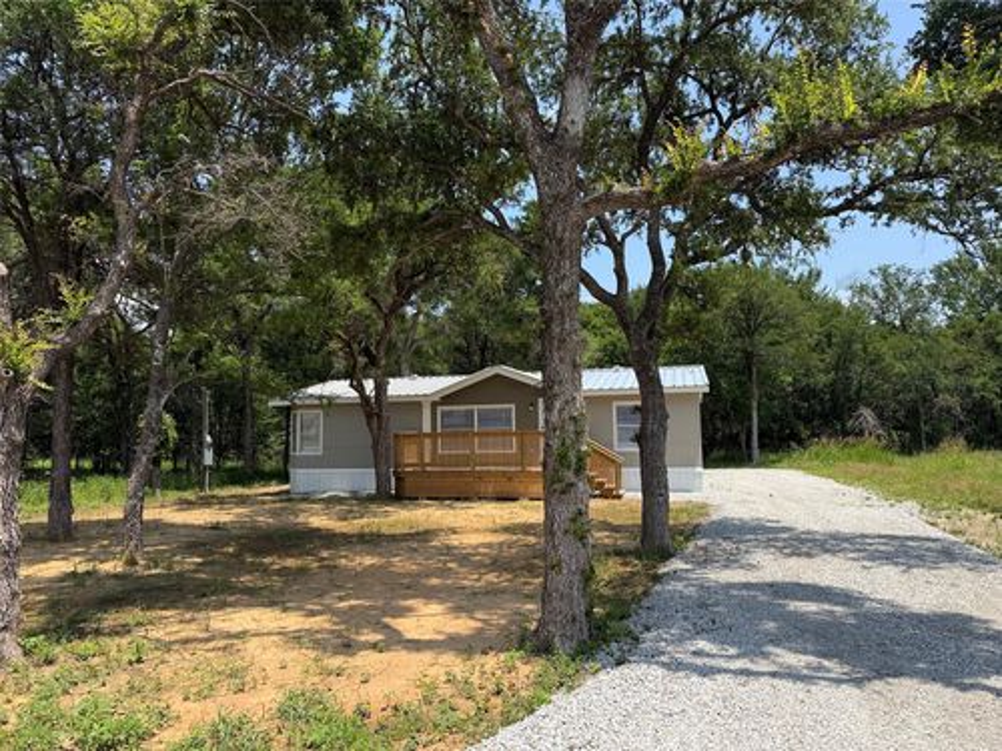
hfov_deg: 71.6
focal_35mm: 24
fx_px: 695
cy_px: 376
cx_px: 501
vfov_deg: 56.8
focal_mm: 6.76
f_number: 1.78
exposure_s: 1/2703
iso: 80
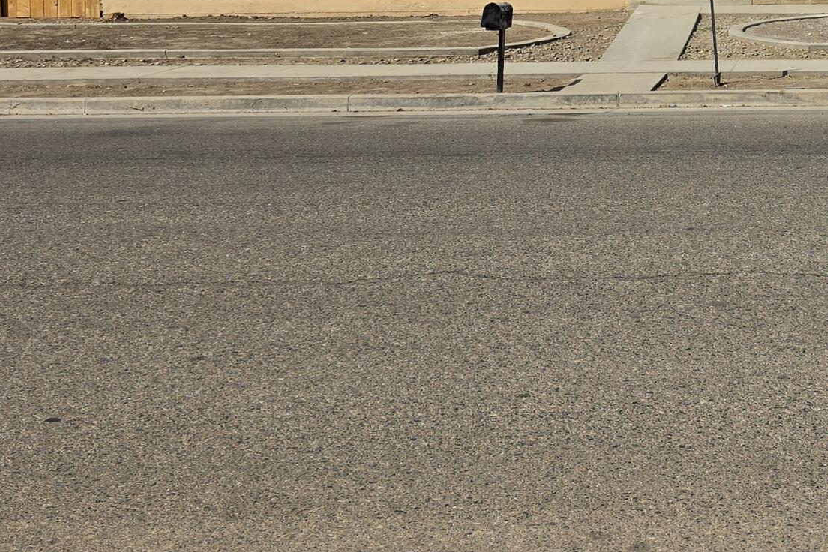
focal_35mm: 65
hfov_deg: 28.9
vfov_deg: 20.0
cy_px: -50
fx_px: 1495
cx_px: 835
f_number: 1.4
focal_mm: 6.5
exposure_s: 1/7939
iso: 50
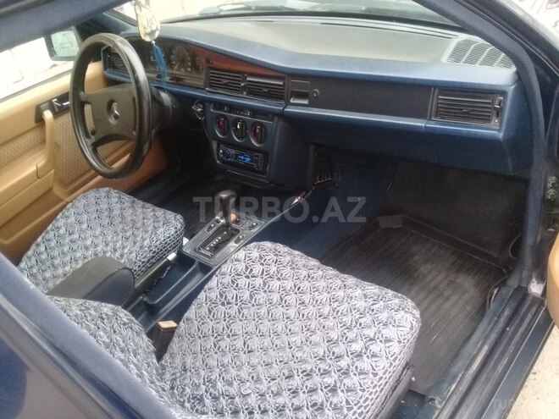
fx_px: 501
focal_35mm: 31
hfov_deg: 58.4
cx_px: 280
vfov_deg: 45.4
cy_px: 210
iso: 160
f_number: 2.2
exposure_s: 1/33
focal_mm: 3.3
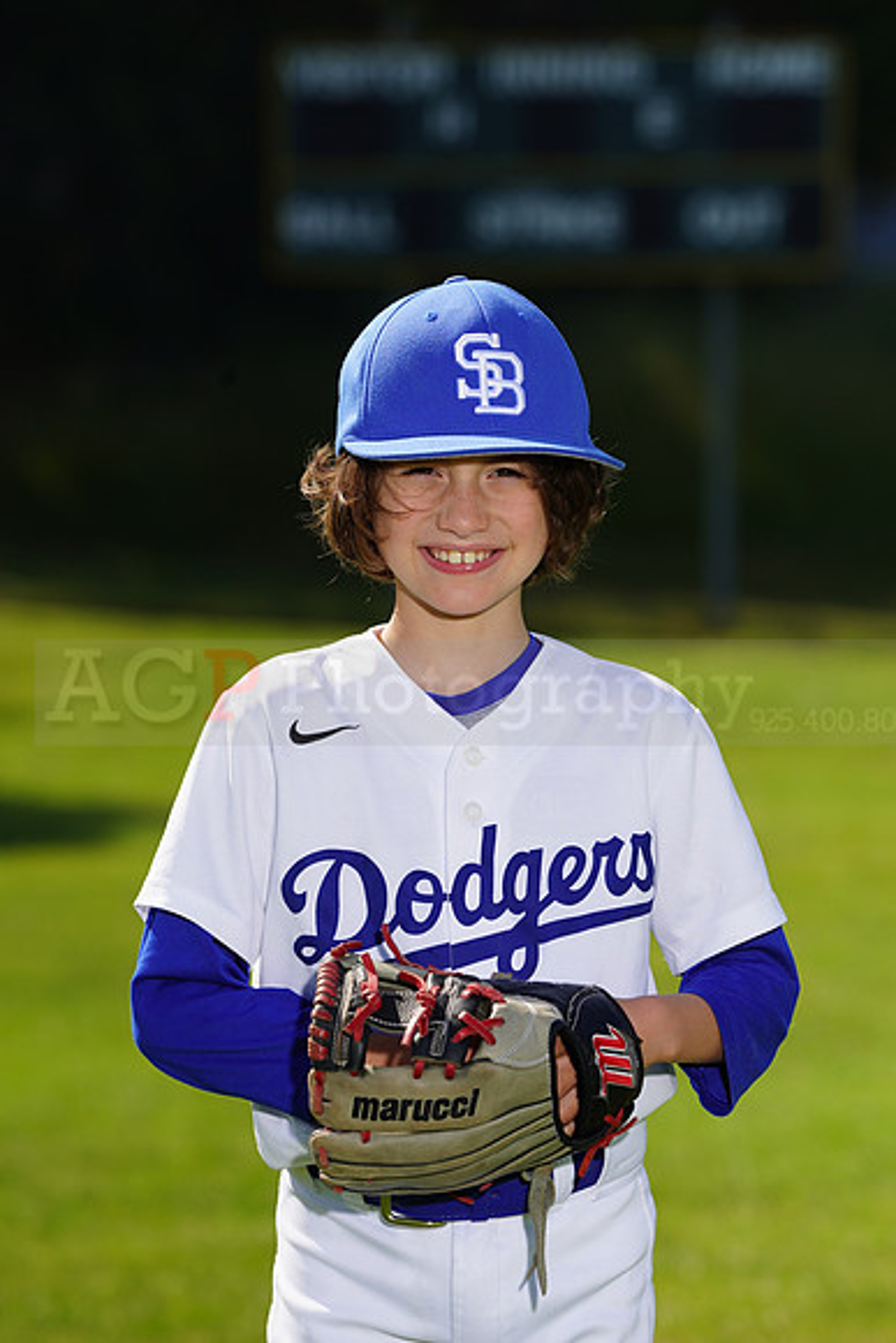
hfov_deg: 5.6
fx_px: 9103
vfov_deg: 8.4
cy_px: 672
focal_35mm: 244
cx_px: 448
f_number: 8
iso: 100
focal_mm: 244
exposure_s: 1/250
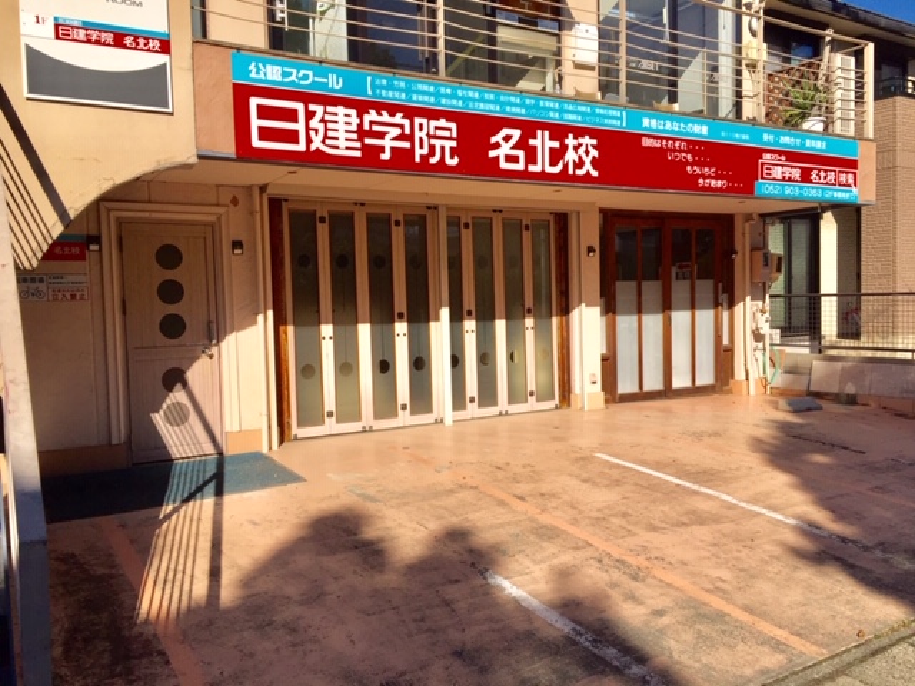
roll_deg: +0.4
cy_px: 343
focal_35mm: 29
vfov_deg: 48.2
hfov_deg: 61.7
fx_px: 767
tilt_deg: -3.5
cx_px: 458
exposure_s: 1/3049
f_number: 2.2
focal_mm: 4.15
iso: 32
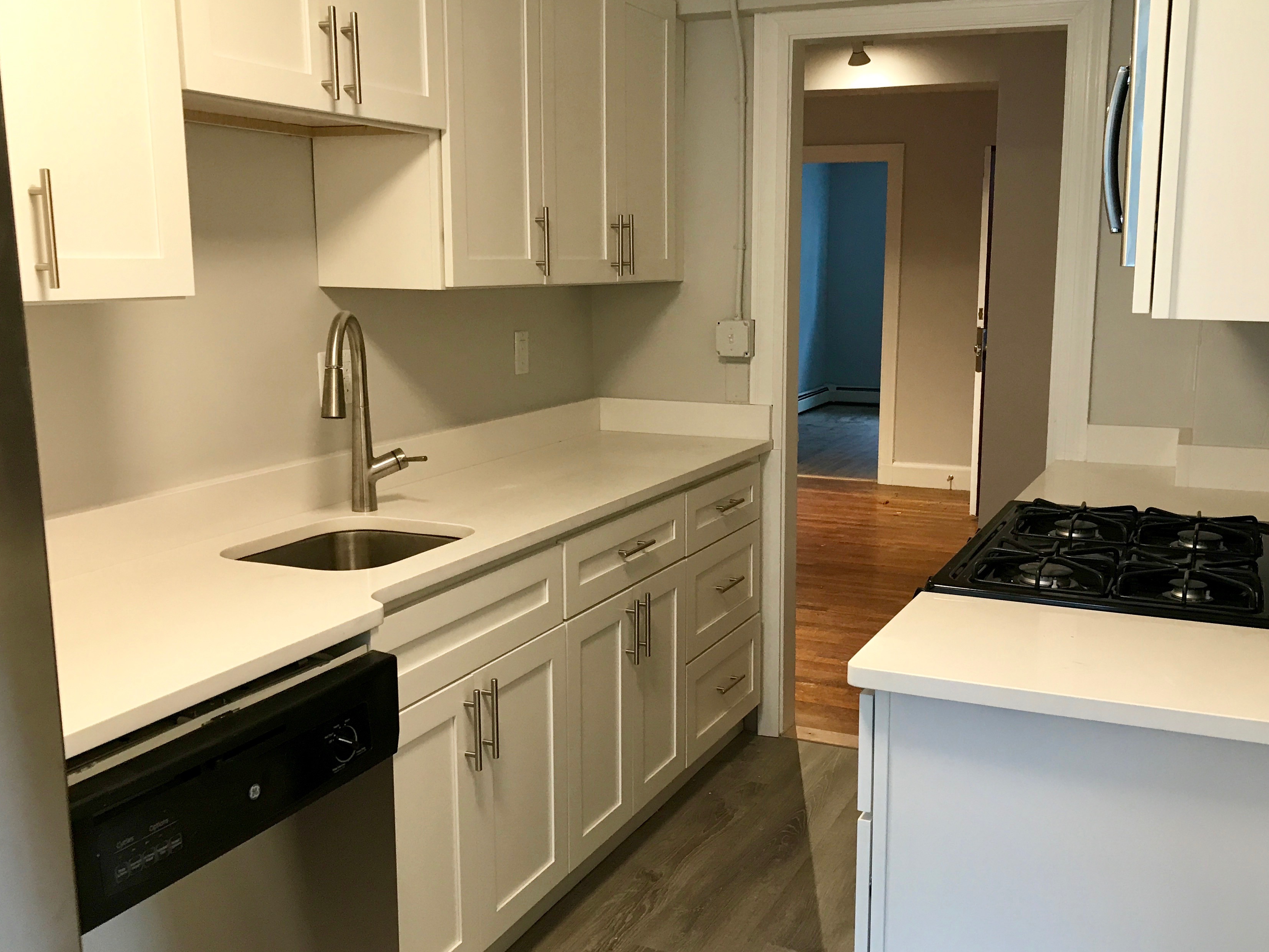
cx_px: 729
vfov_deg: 41.8
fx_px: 1246
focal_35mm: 34
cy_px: 484
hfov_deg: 53.7
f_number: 1.8
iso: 40
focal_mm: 3.99
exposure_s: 1/20
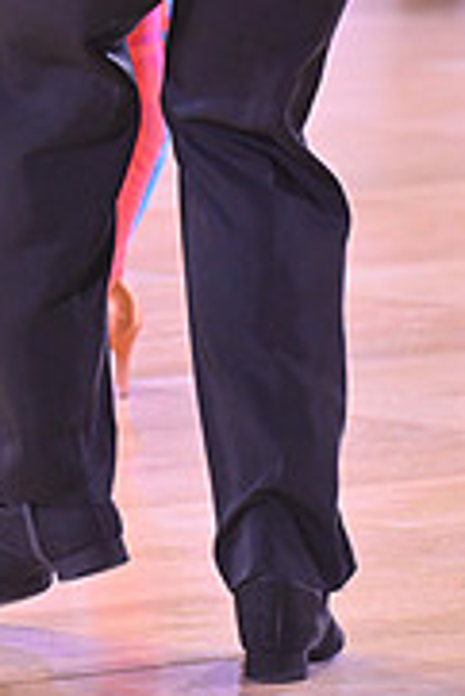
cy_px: -315
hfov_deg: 3.5
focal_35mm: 390
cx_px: -125
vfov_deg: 5.2
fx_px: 7541
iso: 3200
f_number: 4.5
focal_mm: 122
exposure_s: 1/400
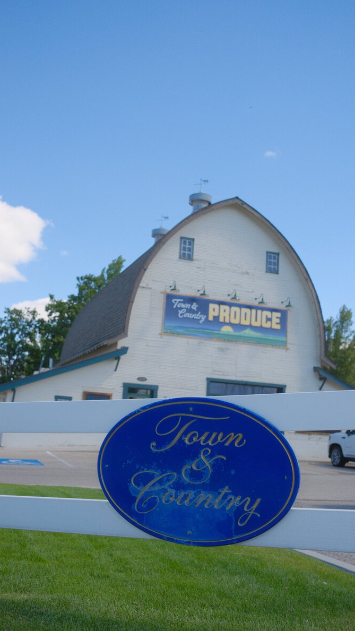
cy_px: 318
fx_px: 619
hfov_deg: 32.0
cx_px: 159
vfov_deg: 54.0
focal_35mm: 37
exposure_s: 1/2400
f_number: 2.8
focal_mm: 23
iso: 500
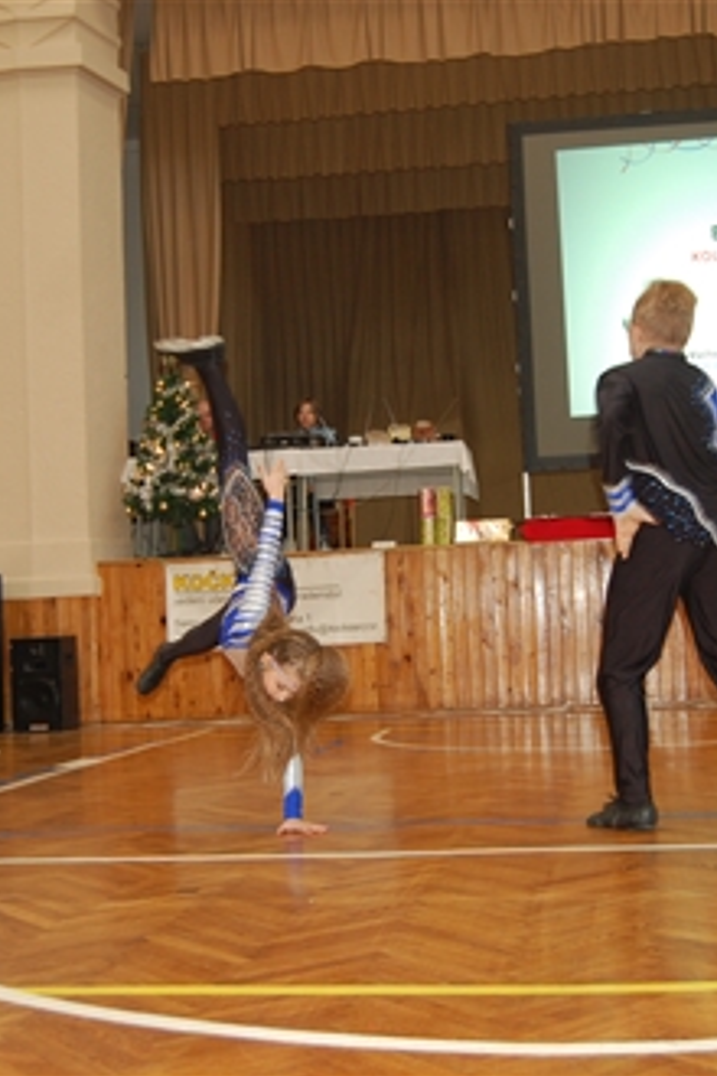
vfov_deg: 39.6
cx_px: 394
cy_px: 538
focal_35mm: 50
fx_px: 1494
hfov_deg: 27.0
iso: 400
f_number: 3.8
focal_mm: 22
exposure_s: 1/60
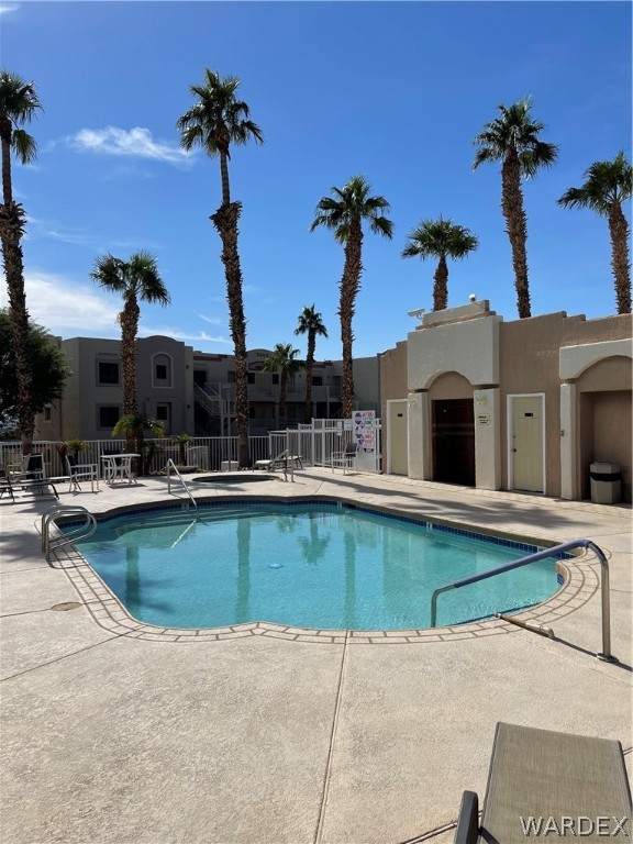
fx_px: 634
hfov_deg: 53.1
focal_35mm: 26
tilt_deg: -1.0
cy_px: 422
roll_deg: +0.6
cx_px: 316
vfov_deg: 67.3
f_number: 1.6
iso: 32
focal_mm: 5.1
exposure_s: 1/6993
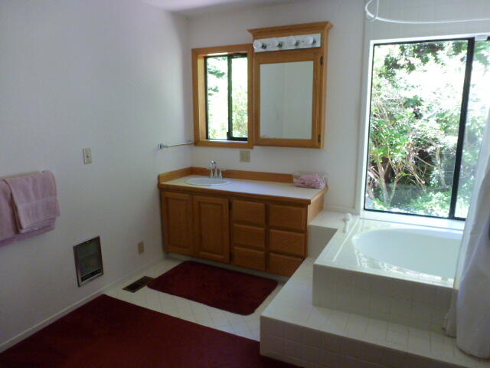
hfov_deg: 71.6
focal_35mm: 24
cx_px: 245
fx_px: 340
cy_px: 184
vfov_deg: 56.8
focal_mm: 4.3
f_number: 3.3
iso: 400
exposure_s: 1/40
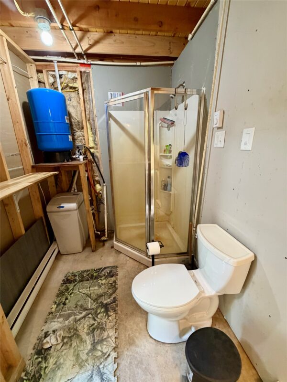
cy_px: 191
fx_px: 155
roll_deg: +1.7
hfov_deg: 85.7
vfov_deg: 102.1
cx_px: 144
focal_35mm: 14
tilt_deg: -17.3
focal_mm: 2.22
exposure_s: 1/60
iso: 400
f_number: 2.2
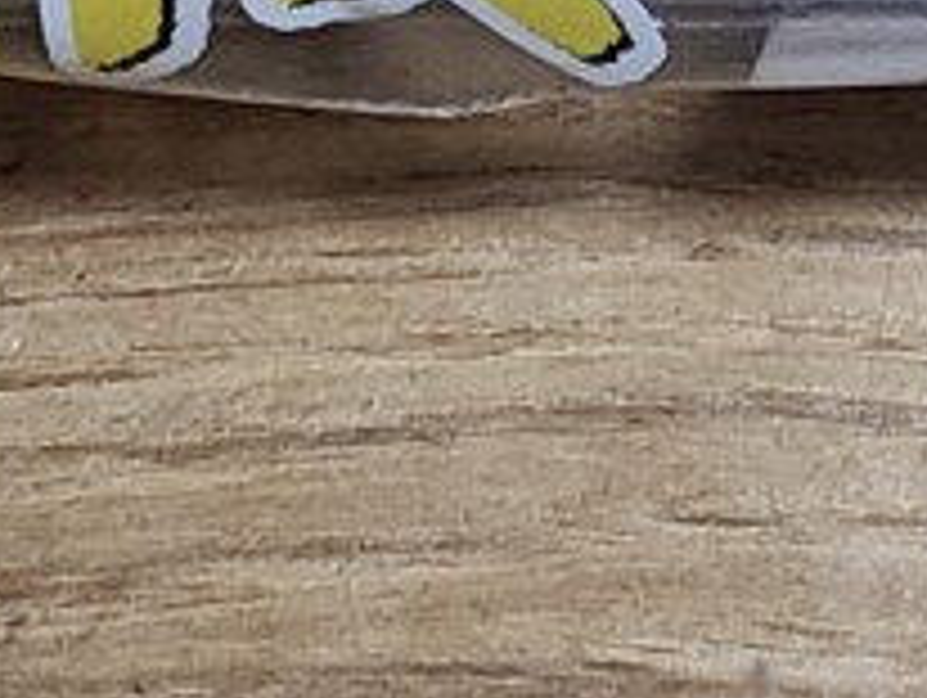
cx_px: 1341
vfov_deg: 10.5
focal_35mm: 129
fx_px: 3459
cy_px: -739
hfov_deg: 14.4
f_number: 1.8
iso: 250
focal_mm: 5.4
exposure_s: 1/60
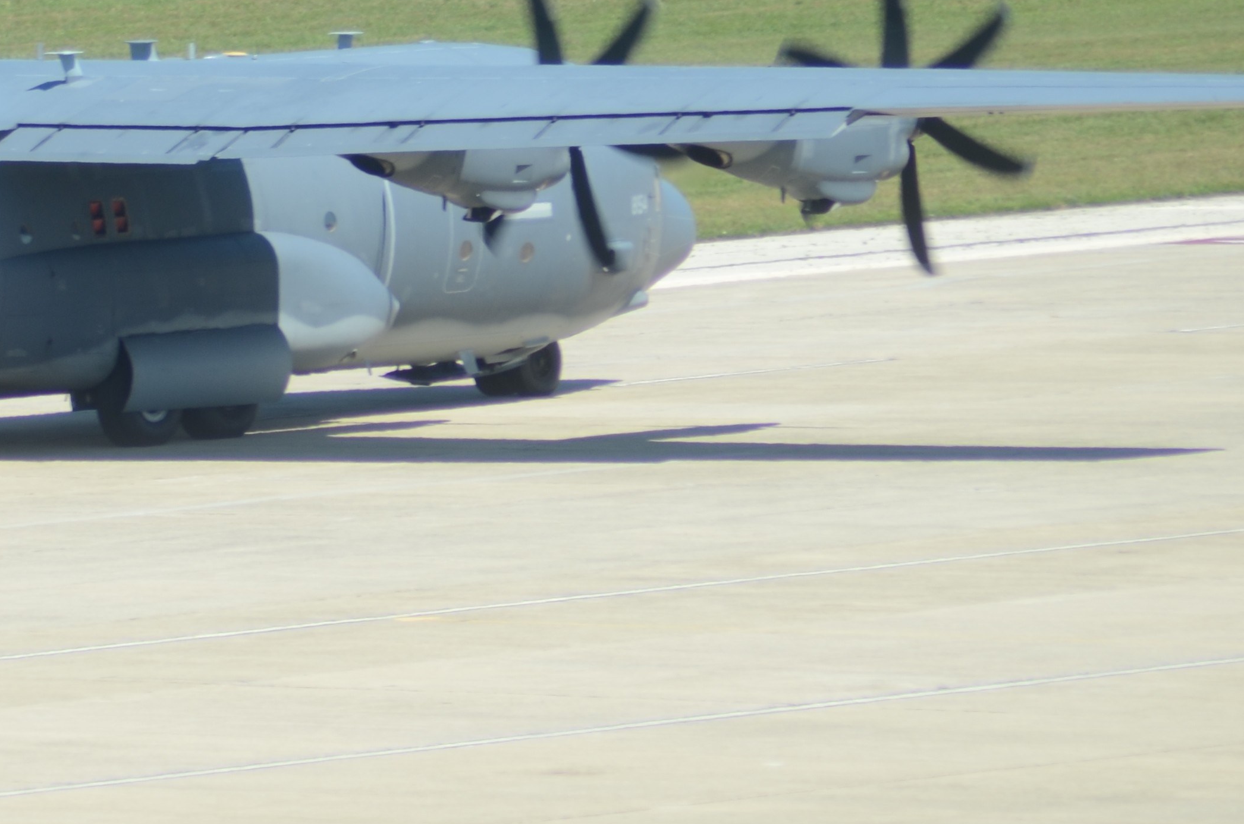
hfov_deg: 2.8
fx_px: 25589
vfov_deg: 1.8
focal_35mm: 742
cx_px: 65
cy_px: 122
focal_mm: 210
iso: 100
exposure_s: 1/500
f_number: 4.8
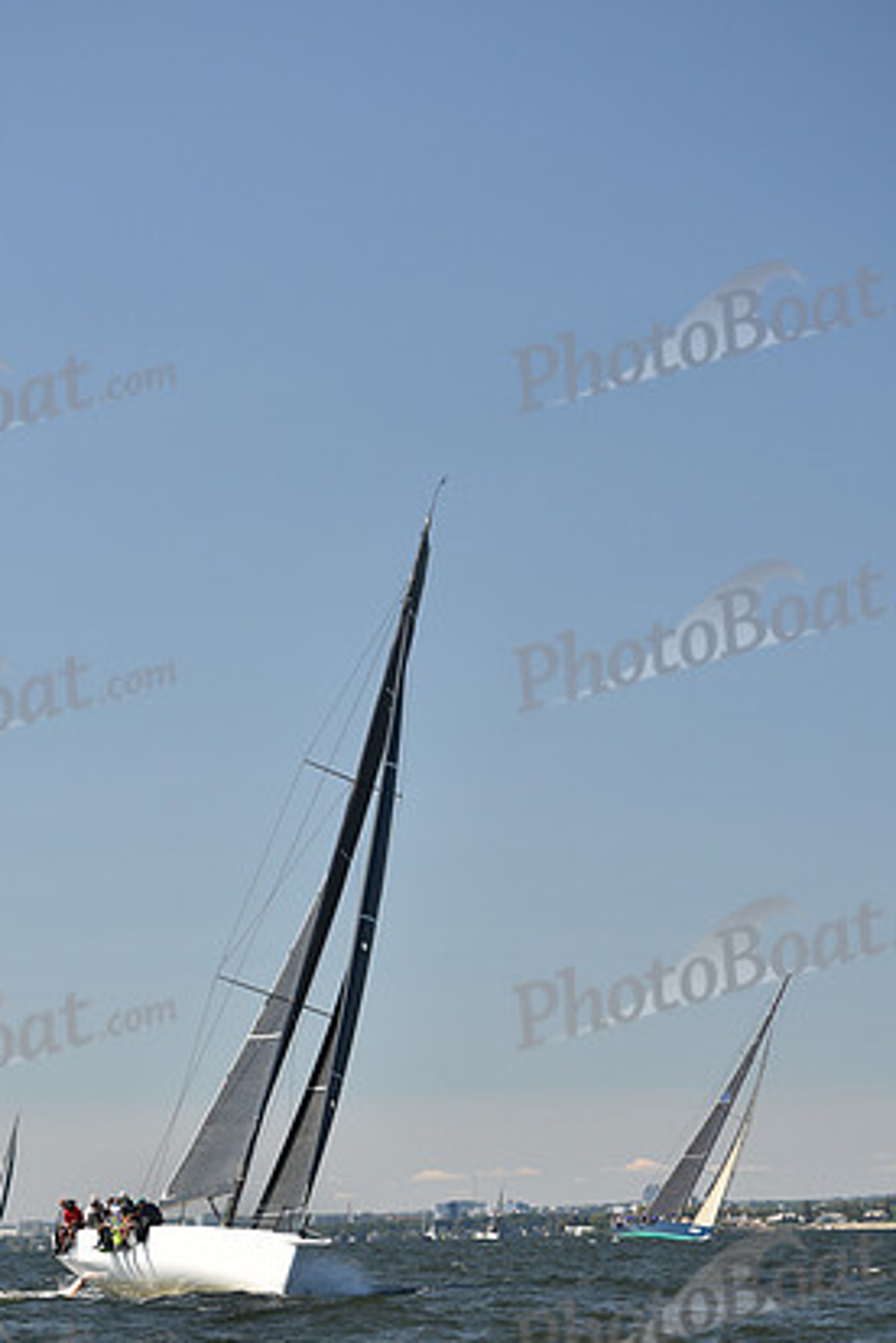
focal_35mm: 126
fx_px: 4704
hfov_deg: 10.9
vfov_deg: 16.2
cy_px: 843
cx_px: 346
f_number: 3.5
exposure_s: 1/1000
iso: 250
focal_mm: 90
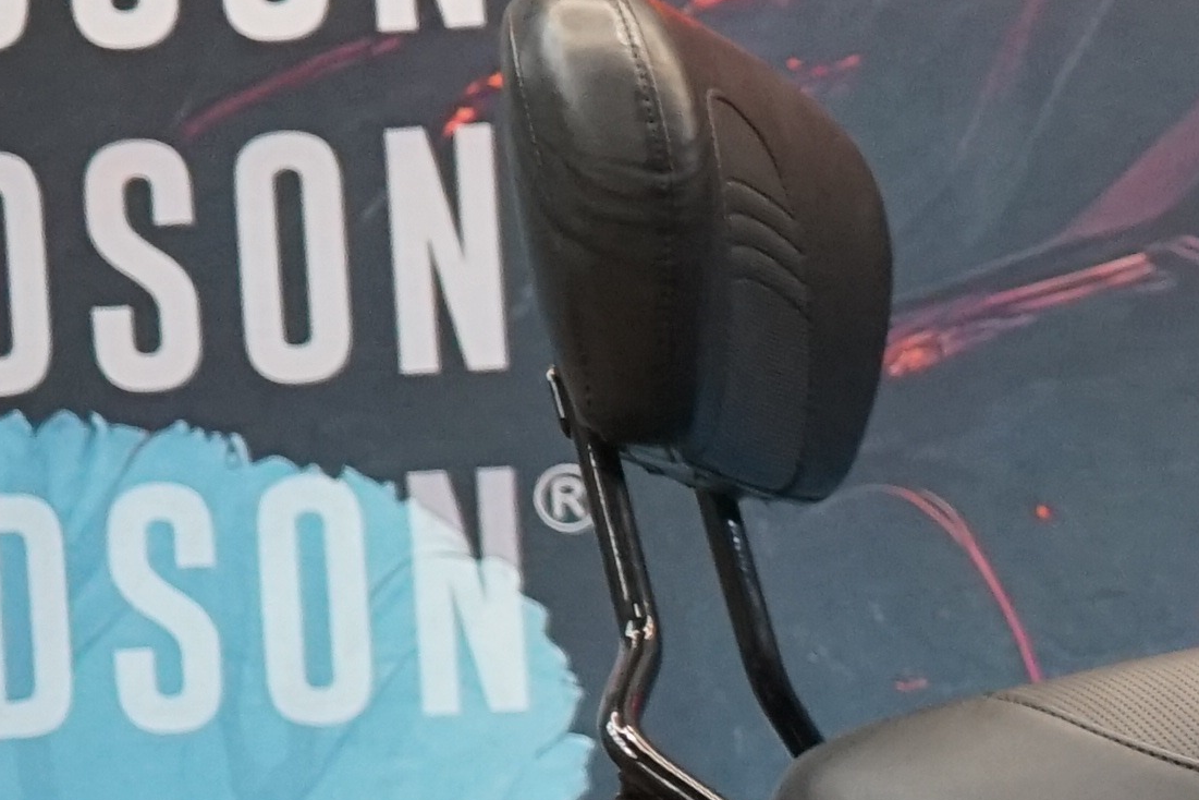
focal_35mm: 207
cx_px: 2743
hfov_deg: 9.1
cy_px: 1181
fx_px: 6894
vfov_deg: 6.6
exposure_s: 1/160
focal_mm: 38
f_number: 4
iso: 2000
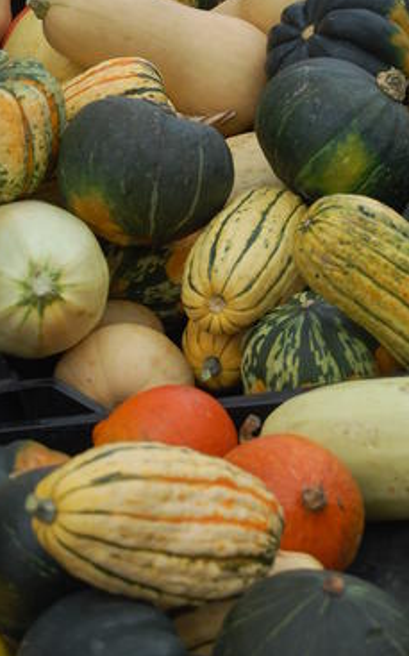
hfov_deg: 9.5
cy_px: 214
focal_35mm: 138
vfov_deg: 15.1
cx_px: 195
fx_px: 2461
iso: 220
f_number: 5.6
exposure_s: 1/125
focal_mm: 55
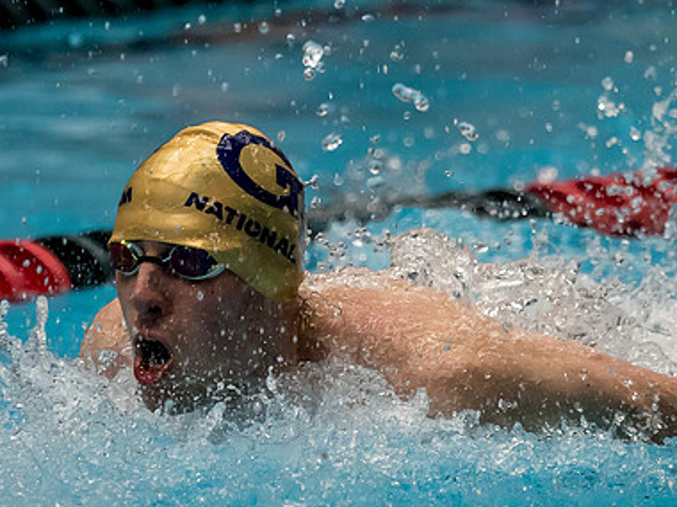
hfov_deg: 2.6
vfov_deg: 2.0
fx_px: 14883
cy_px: 360
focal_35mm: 761
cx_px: 286
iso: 2000
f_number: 2.8
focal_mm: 150
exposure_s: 1/1000
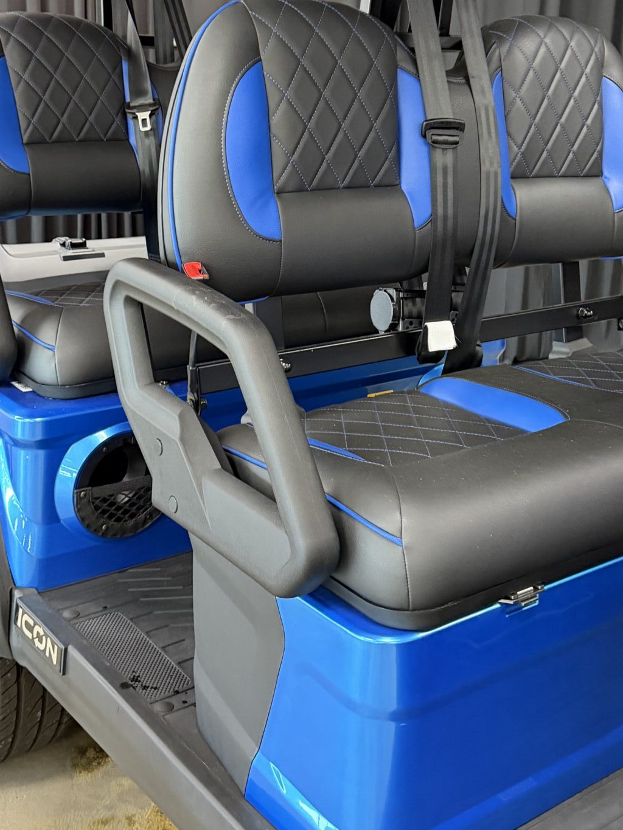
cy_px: 269
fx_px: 1080
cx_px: 363
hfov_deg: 32.1
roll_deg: -1.5
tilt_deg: -11.1
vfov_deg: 41.5
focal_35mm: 45
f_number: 1.78
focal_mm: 6.76
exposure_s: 1/40
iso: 800
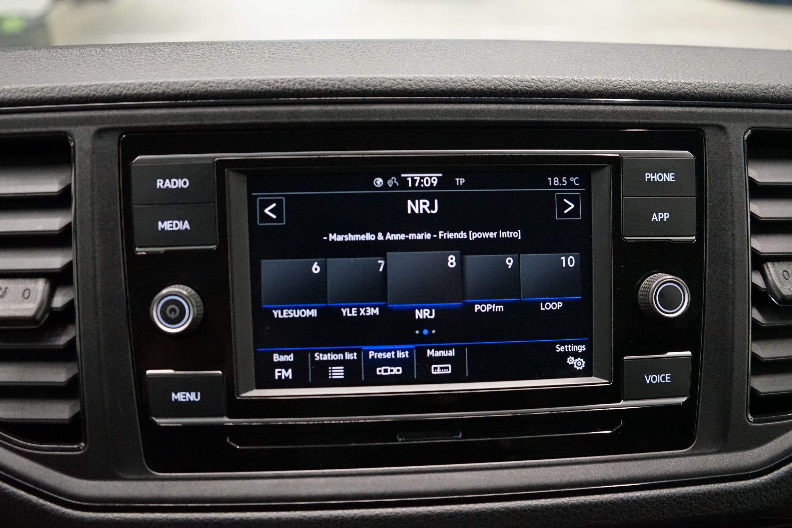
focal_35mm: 46
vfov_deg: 29.2
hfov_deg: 42.7
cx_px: 391
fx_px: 1012
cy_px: 262
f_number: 4.5
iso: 6400
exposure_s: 1/160
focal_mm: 42
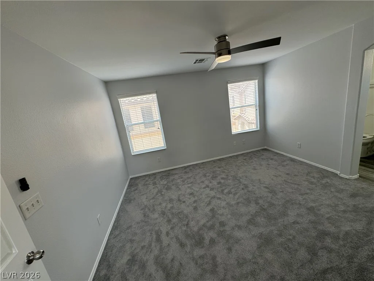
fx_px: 151
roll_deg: +7.9
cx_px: 187
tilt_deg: -13.7
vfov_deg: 85.7
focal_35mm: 14
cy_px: 140
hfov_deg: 102.1
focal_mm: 2.22
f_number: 2.2
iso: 40
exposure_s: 1/142
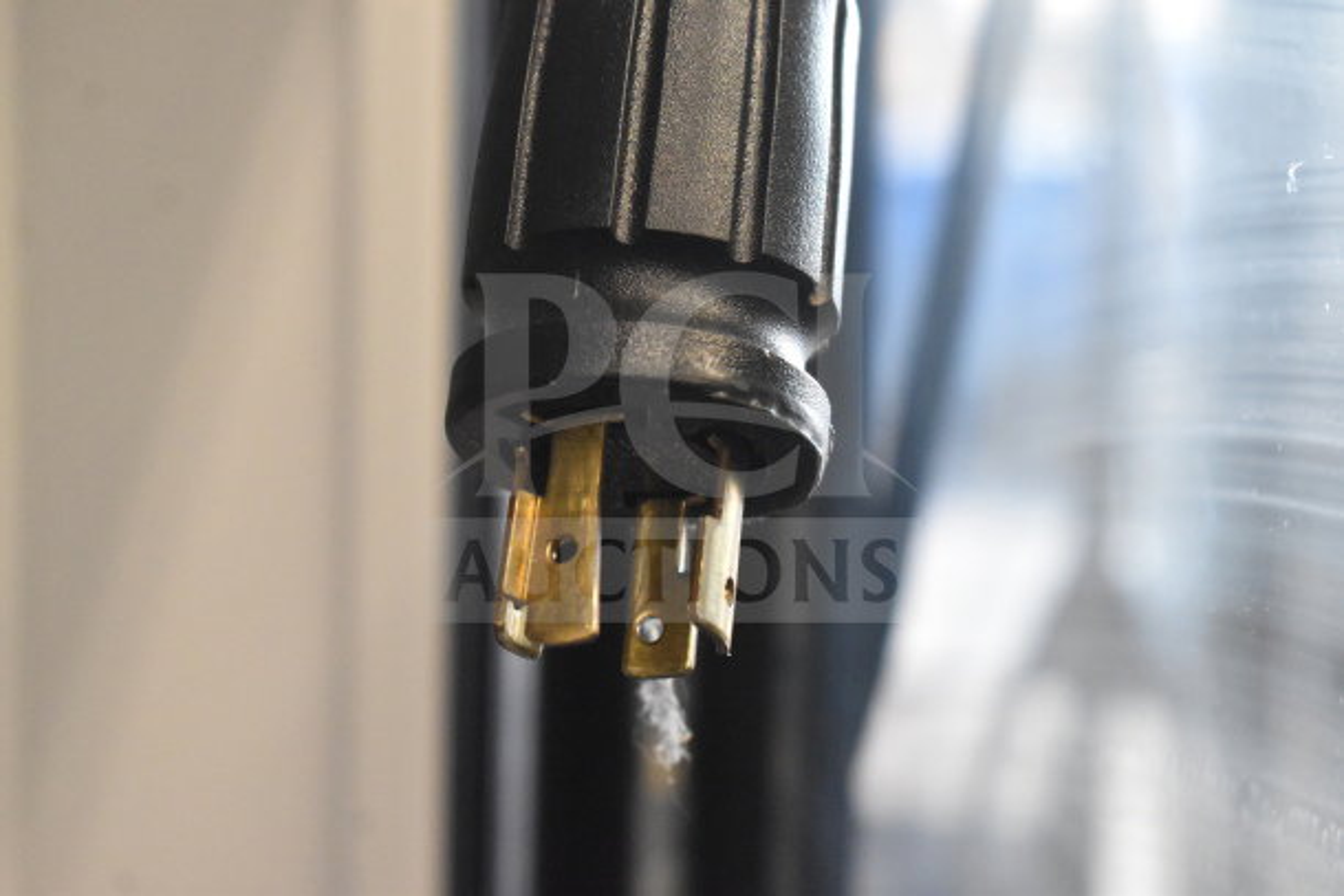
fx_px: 3081
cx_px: 672
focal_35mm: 82
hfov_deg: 24.6
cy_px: 448
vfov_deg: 16.6
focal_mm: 55
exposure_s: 1/160
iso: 6400
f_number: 6.3
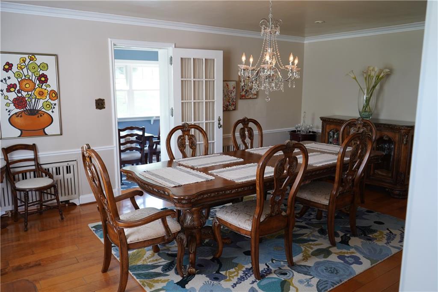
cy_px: 146
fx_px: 341
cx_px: 219
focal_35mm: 28
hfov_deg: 65.5
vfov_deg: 46.4
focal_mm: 28
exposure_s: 1/30
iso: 400
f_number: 3.5
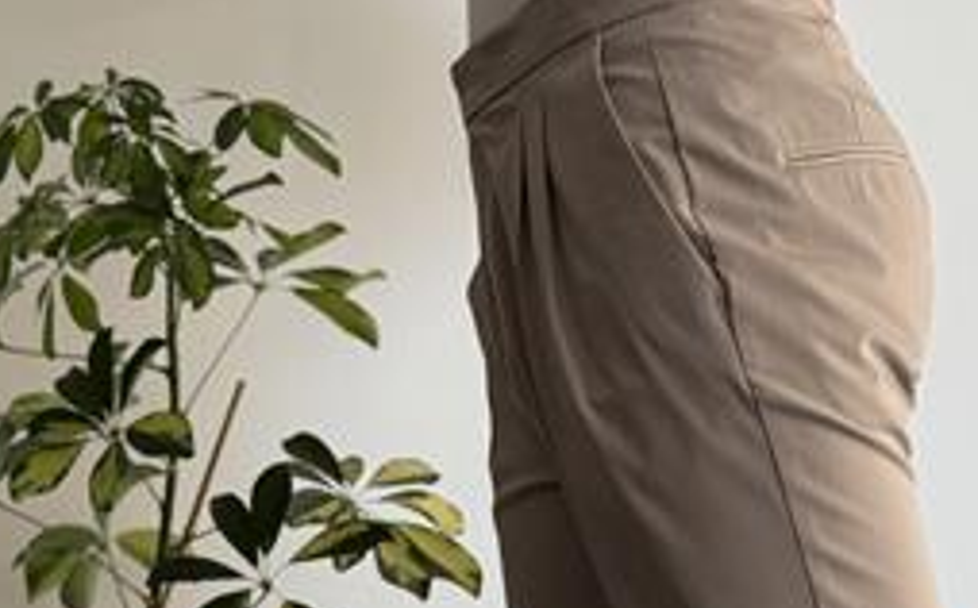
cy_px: 891
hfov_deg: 19.4
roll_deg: -0.6
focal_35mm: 107
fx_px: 2848
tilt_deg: -1.9
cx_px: 720
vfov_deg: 11.7
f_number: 1.78
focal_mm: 6.76
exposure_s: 1/207
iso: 64
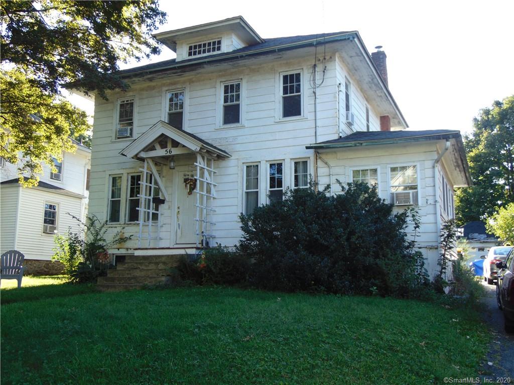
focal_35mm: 35
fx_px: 520
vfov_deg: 40.7
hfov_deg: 52.6
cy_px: 192
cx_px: 257
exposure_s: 1/125
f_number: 3.2
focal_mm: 6.3
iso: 80
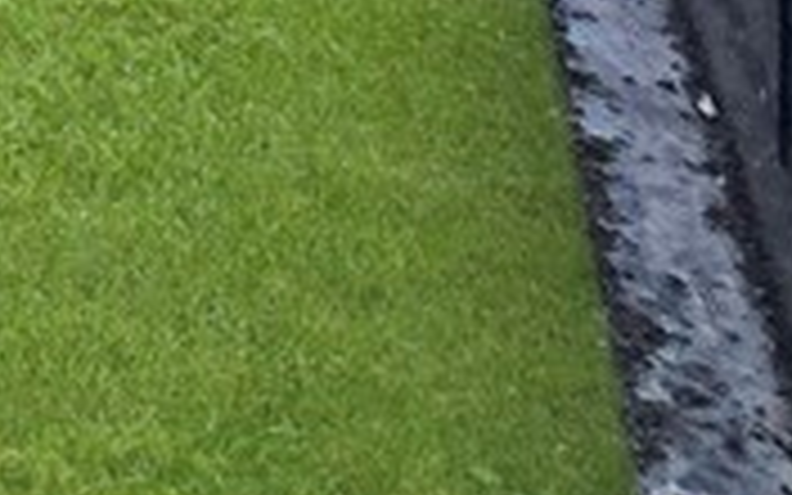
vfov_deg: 11.1
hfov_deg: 13.5
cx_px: -1305
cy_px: -950
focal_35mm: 80
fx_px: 1727
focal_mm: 2.2
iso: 50
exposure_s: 1/1350
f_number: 2.2
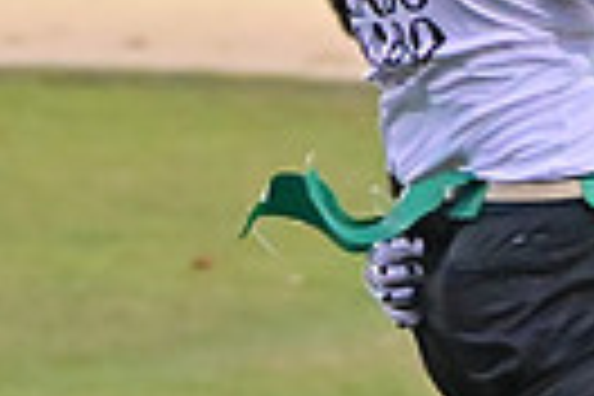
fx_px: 11962
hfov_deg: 2.8
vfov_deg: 1.9
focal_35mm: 725
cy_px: 821
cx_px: 940
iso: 6400
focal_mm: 110
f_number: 4
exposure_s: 1/500
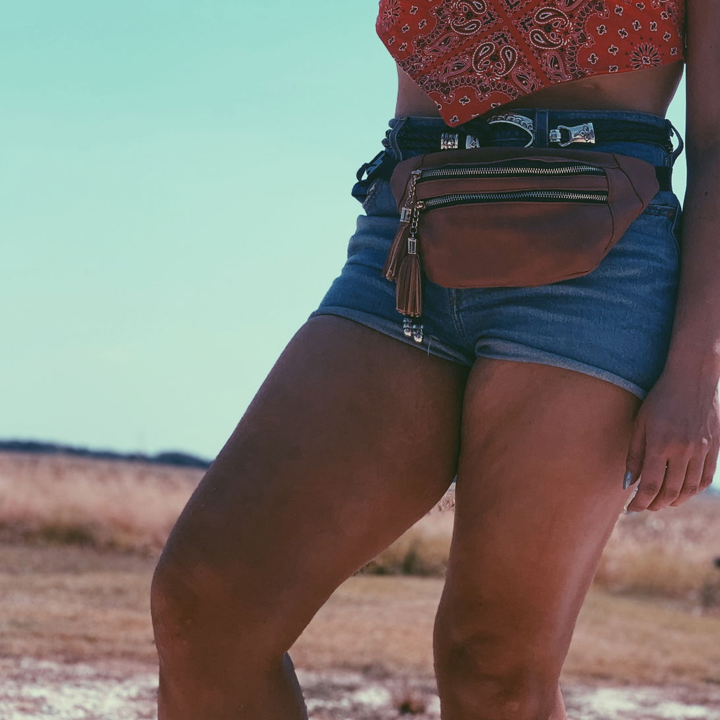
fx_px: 2118
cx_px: 512
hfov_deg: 19.2
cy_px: 97
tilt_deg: +10.1
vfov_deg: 19.0
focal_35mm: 90
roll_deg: -3.3
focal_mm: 6
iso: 16
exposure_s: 1/1597
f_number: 2.4
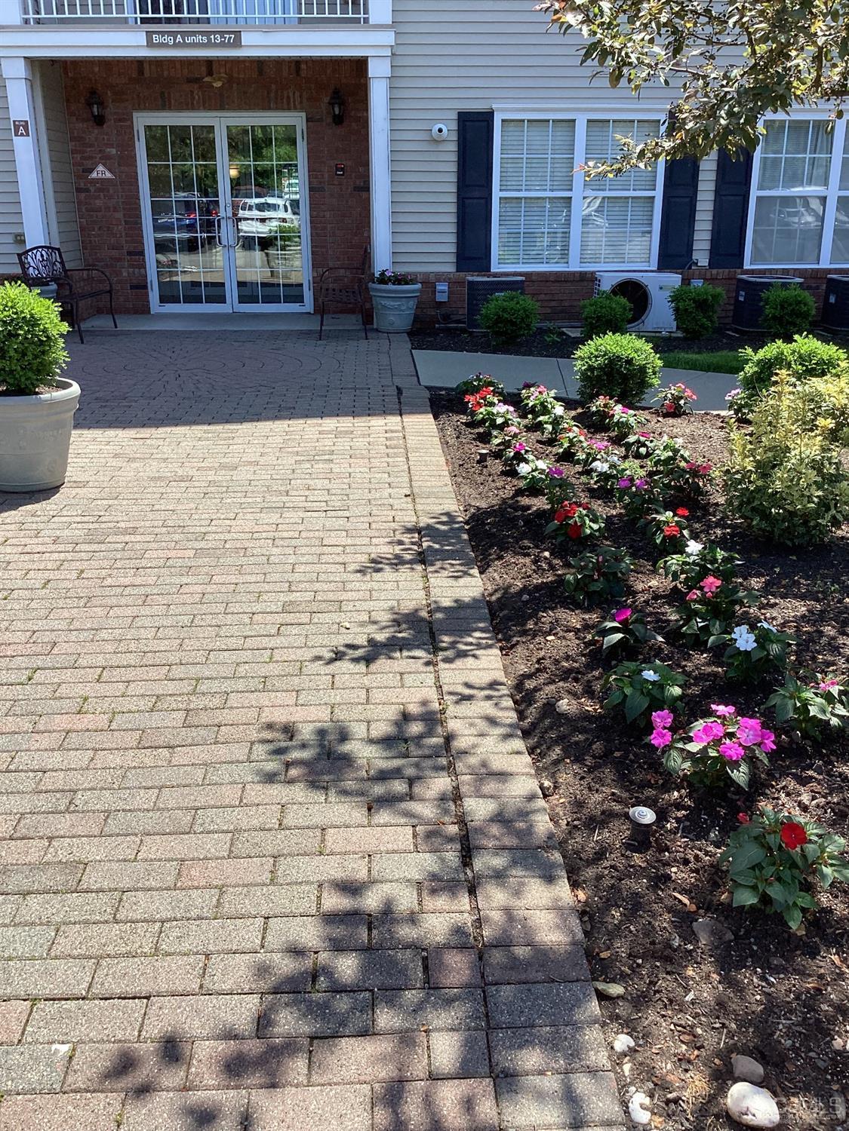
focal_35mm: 31
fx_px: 1014
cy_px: 566
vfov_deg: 58.4
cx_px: 424
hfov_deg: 45.4
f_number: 2.4
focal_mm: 3.3
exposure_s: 1/617
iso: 25
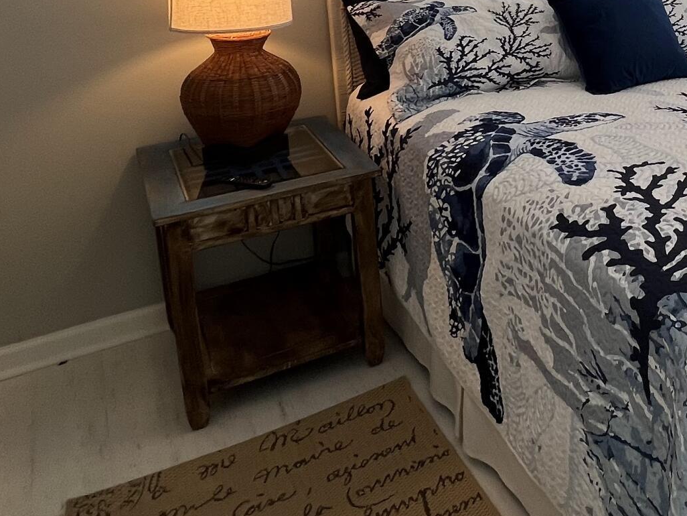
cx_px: 670
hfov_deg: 42.9
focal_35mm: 38
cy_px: 8
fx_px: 754
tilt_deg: -10.5
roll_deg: +1.4
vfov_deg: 34.5
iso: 64
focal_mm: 1.57
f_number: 1.8
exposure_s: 1/120
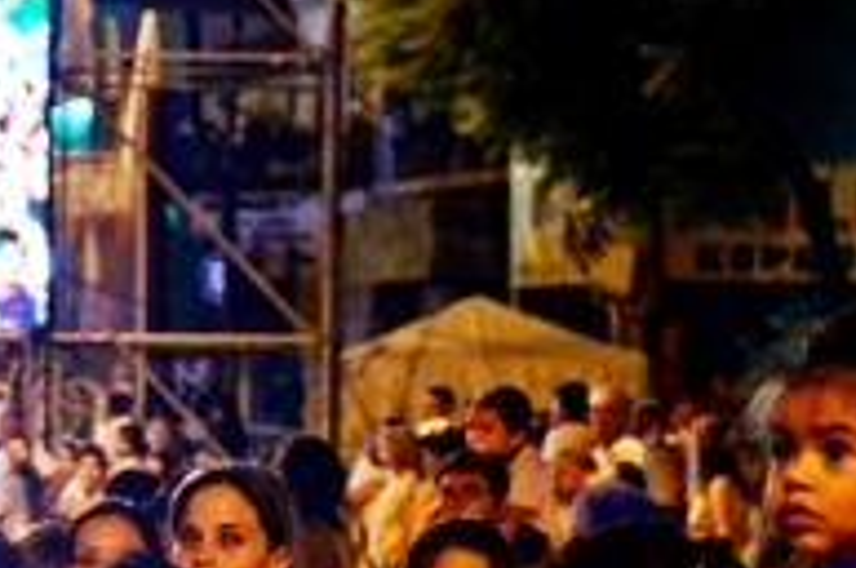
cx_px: 222
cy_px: 419
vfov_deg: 5.6
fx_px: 5792
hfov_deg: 8.4
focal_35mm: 244
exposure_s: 1/30
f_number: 5.6
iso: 1000
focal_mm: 70
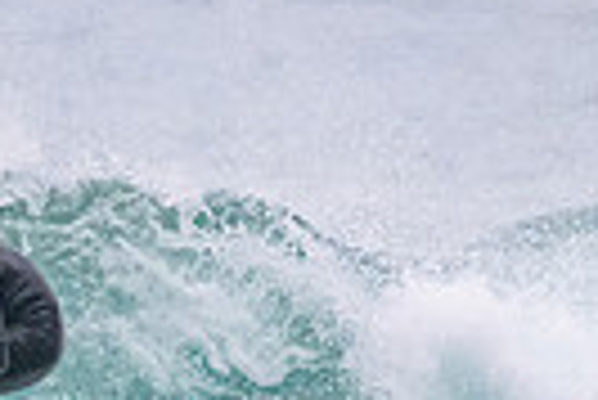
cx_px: -190
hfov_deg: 0.6
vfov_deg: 0.4
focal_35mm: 3687
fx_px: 61311
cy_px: 542
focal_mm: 800
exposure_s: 1/1250
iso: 5600
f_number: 11
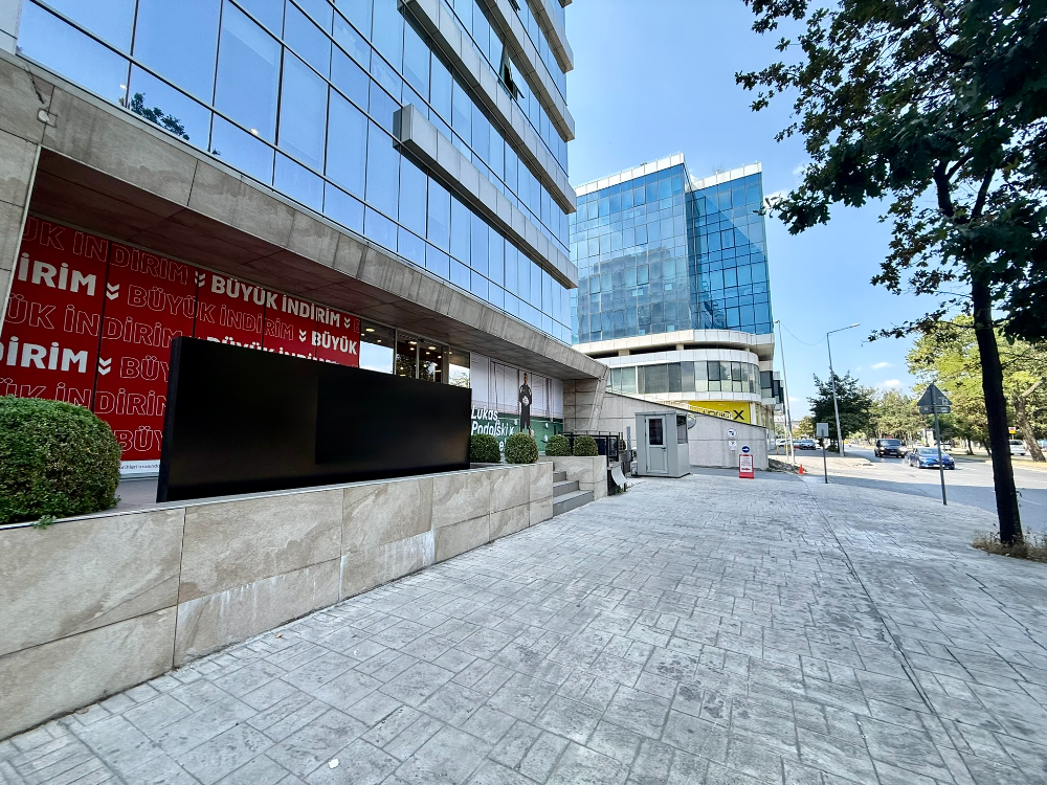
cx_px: 524
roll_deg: +1.0
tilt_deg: +6.7
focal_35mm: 14
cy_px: 392
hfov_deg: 102.1
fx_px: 423
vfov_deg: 85.7
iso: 64
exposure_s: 1/574
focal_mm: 2.22
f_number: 2.2
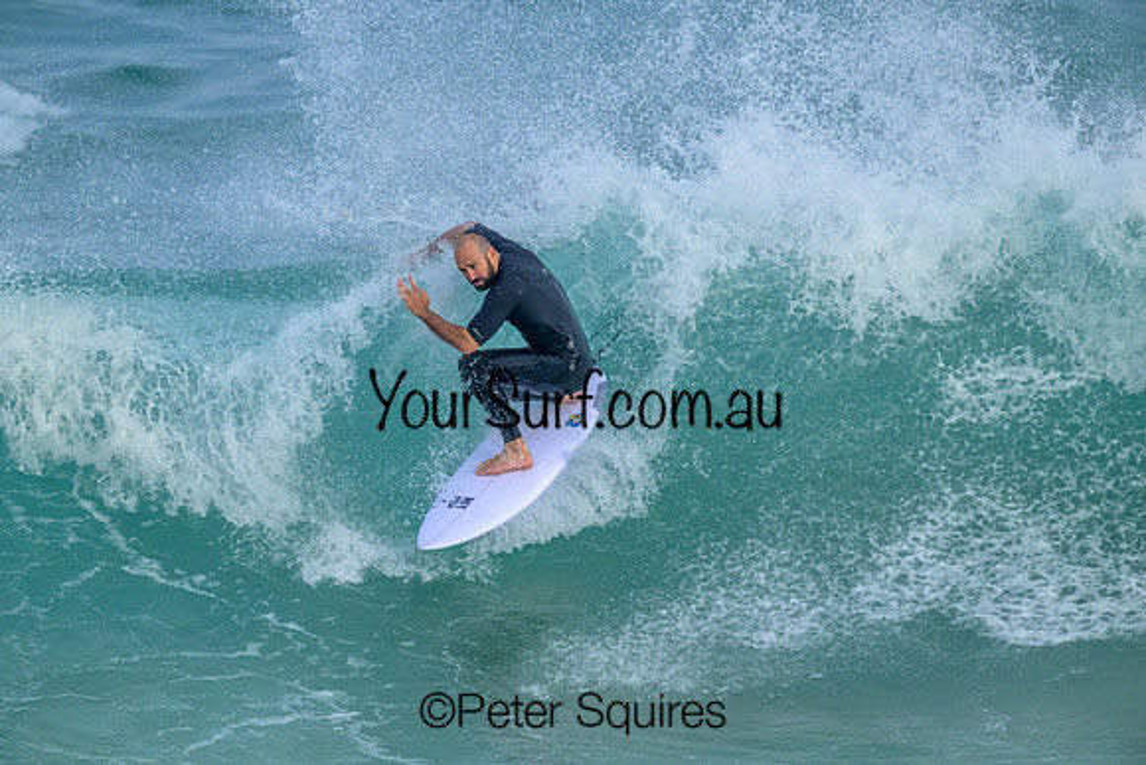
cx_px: 571
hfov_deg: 1.8
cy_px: 384
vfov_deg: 1.2
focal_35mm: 1124
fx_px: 35790
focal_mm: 1120
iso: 3200
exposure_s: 1/2000
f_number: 9
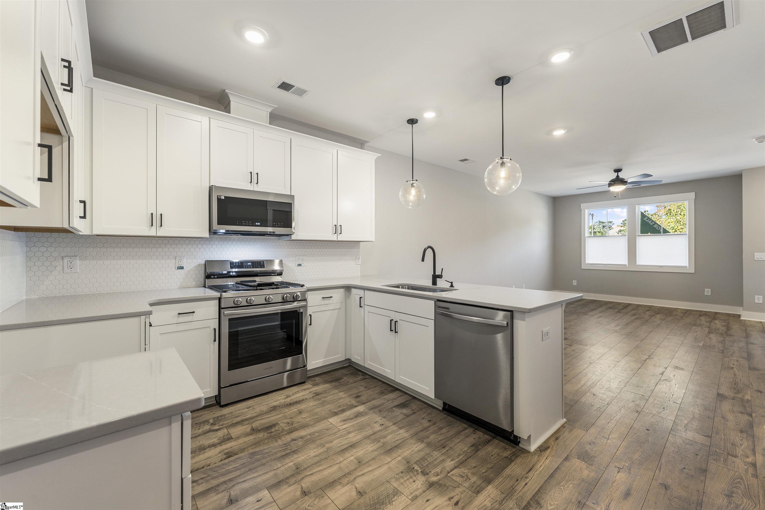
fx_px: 297
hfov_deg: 104.3
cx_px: 382
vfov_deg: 81.2
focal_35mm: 14
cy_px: 255
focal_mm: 14
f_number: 6.3
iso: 400
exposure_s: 1/3
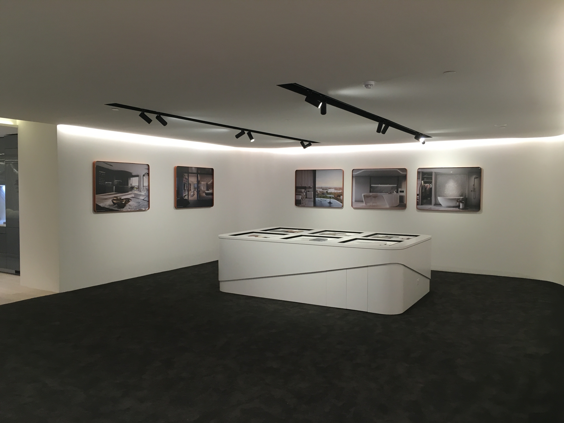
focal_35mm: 29
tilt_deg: -2.6
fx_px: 472
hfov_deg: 61.7
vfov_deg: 48.2
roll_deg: +0.0
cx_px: 282
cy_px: 212
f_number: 2.2
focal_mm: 4.15
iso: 50
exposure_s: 1/33
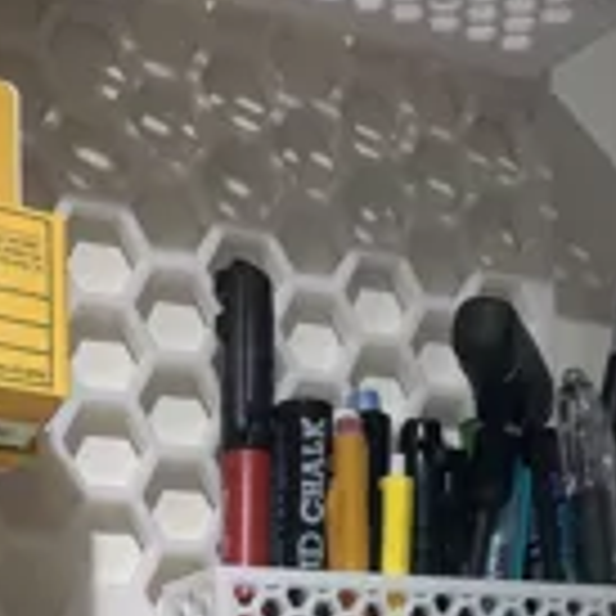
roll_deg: +1.8
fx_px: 1349
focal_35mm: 67
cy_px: 886
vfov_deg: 22.0
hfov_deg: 25.7
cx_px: 261
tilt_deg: -2.0
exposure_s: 1/120
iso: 64
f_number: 1.6
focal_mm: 5.96
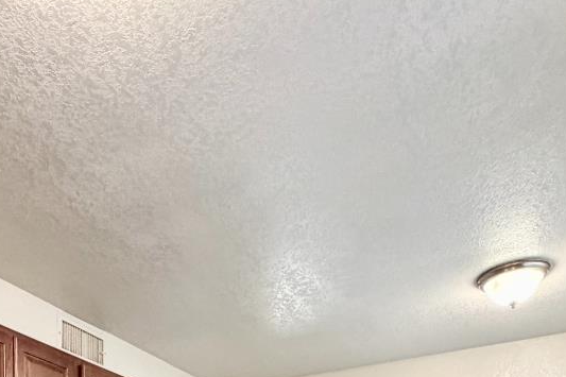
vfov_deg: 25.3
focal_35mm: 41
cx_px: 188
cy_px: 555
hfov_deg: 46.7
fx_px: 644
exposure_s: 1/60
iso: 400
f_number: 2.2
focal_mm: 2.22
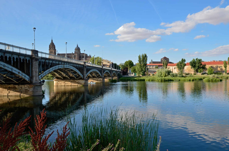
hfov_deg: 57.3
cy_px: 76
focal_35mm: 33
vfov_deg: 39.8
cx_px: 114
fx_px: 209
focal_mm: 22
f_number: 11
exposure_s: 1/125
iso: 200
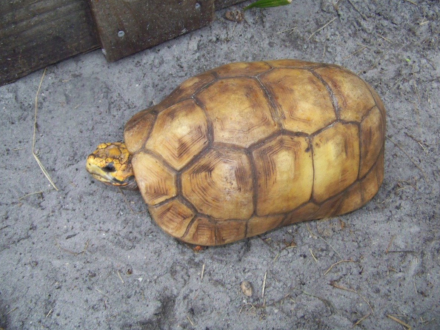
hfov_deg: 50.1
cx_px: 218
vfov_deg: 38.7
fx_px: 470
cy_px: 163
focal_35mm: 37
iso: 200
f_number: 2.8
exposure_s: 1/30
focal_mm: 5.85
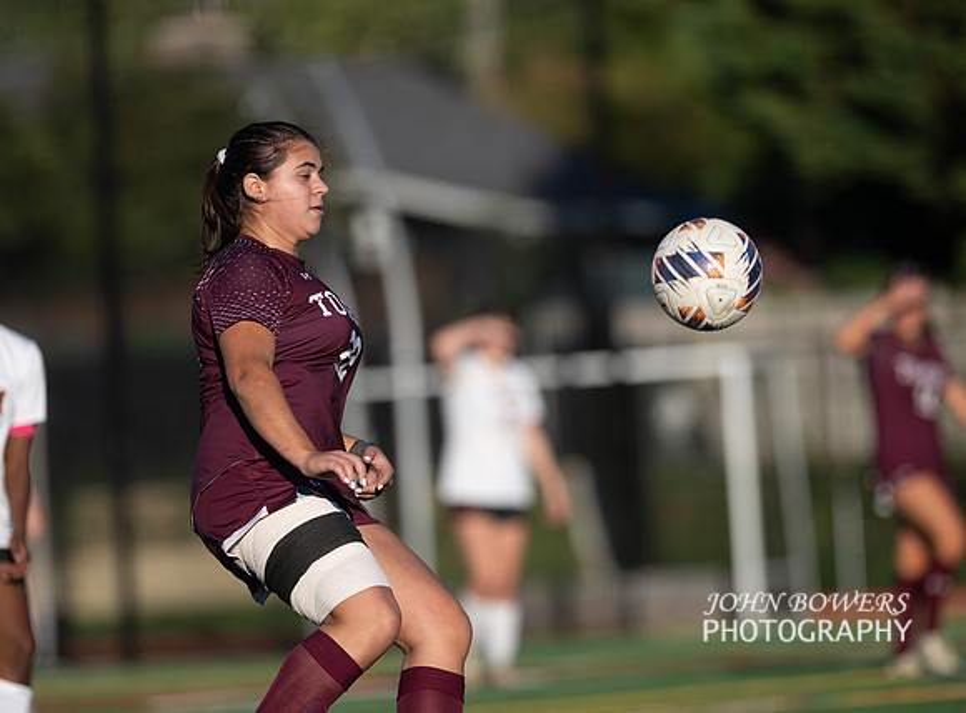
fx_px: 8916
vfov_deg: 4.6
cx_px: 483
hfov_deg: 6.2
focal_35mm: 321
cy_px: 356
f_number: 3.5
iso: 100
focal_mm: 300
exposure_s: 1/1600
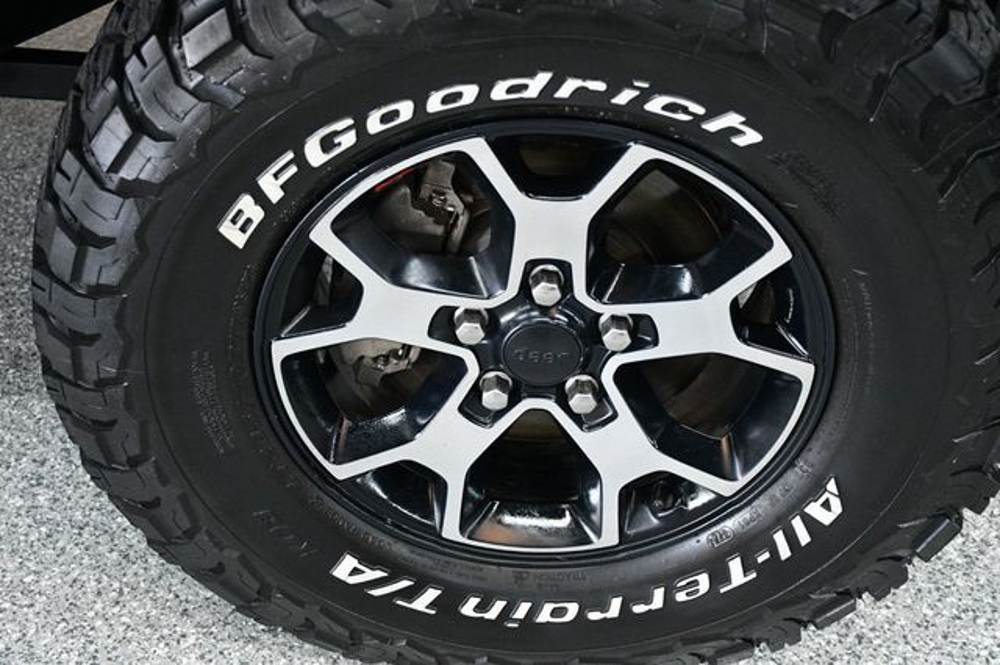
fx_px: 1444
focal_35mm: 52
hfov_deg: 38.2
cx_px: 500
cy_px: 332
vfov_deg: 26.0
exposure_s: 1/100
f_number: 4.2
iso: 3200
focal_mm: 35
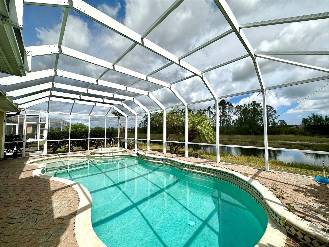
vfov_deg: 85.7
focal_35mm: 14
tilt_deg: +2.5
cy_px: 124
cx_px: 164
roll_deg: +0.3
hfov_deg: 102.1
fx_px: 133
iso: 50
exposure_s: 1/2618
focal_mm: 2.22
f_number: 2.2
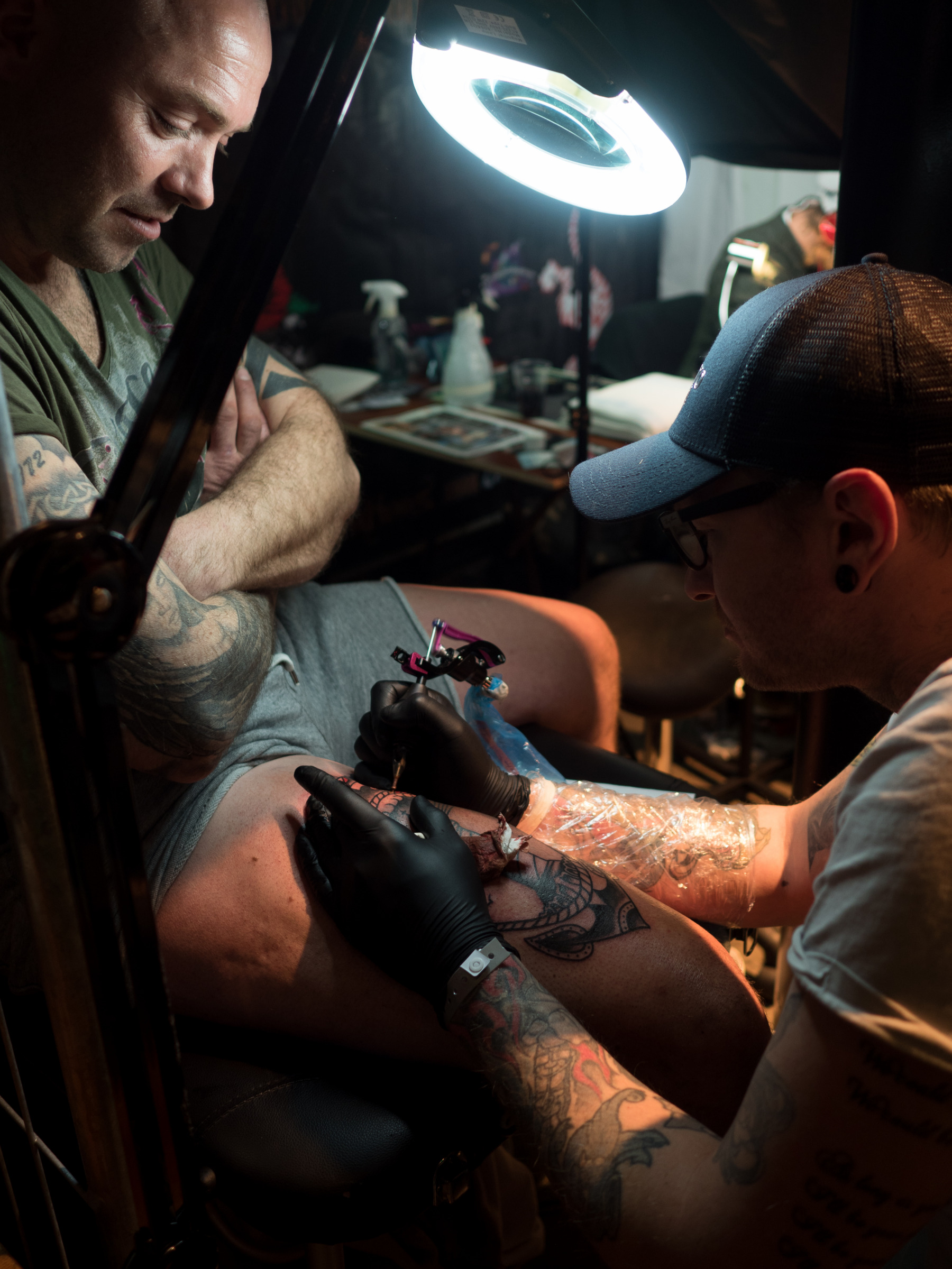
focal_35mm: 34
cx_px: 476
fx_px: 1247
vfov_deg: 54.0
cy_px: 634
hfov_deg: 41.8
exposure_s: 1/100
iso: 250
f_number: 1.8
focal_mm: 17
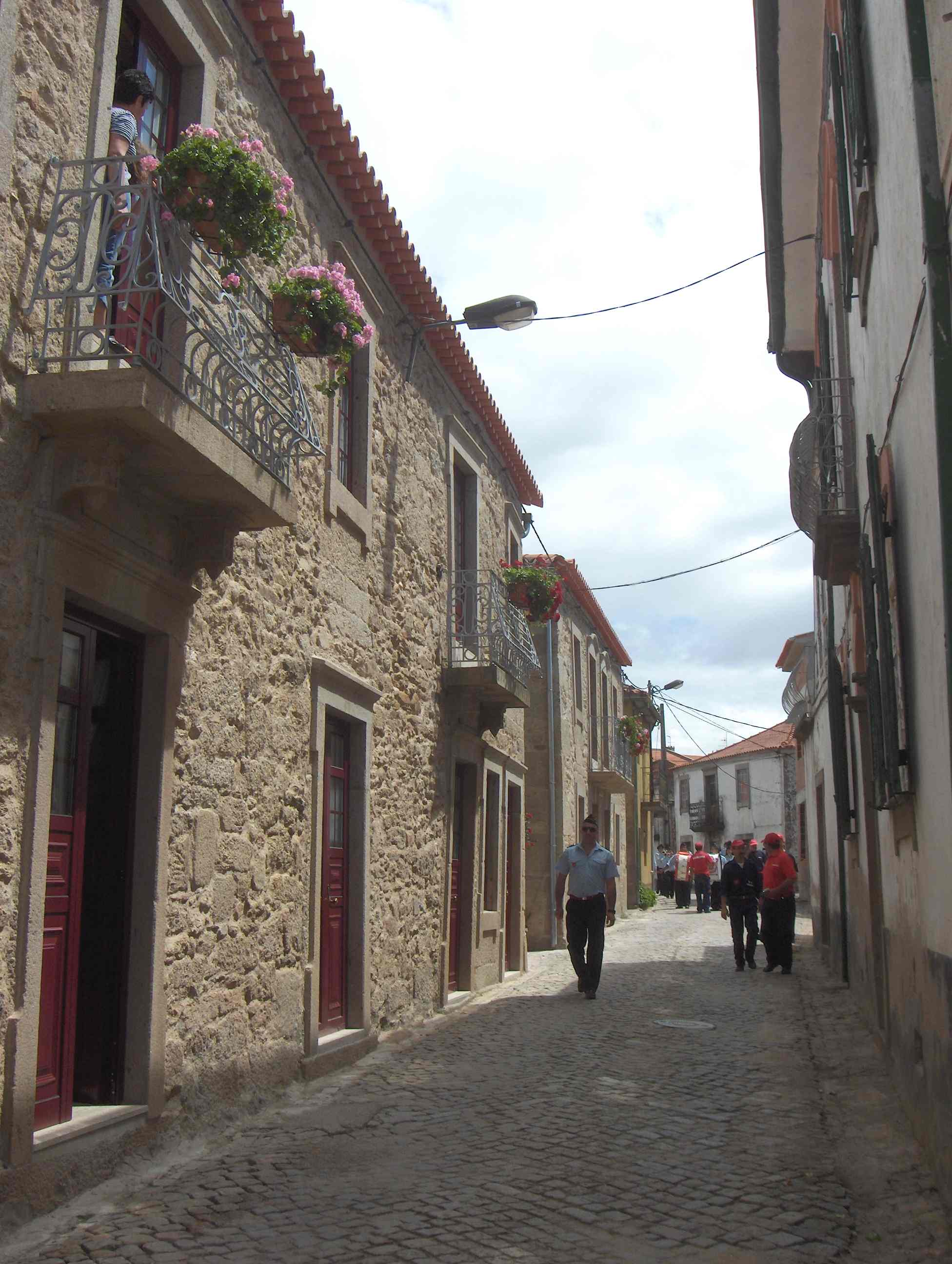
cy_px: 632
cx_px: 476
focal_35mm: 39
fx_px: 1426
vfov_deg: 47.8
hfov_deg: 36.9
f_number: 4.8
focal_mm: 8
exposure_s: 1/826
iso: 100
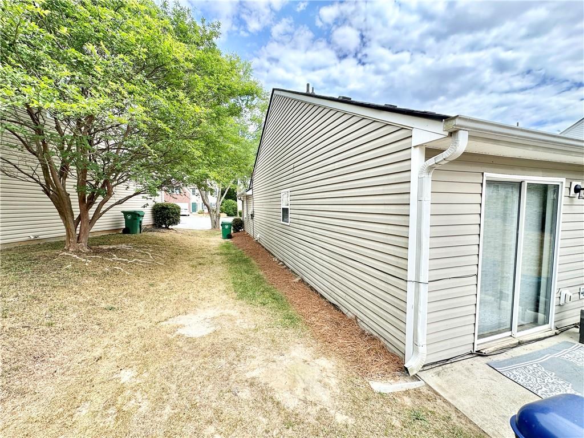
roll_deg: -0.8
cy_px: 219
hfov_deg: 102.1
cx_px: 292
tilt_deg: -3.5
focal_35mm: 14
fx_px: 236
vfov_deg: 85.7
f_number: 2.2
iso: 40
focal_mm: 2.22
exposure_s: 1/567
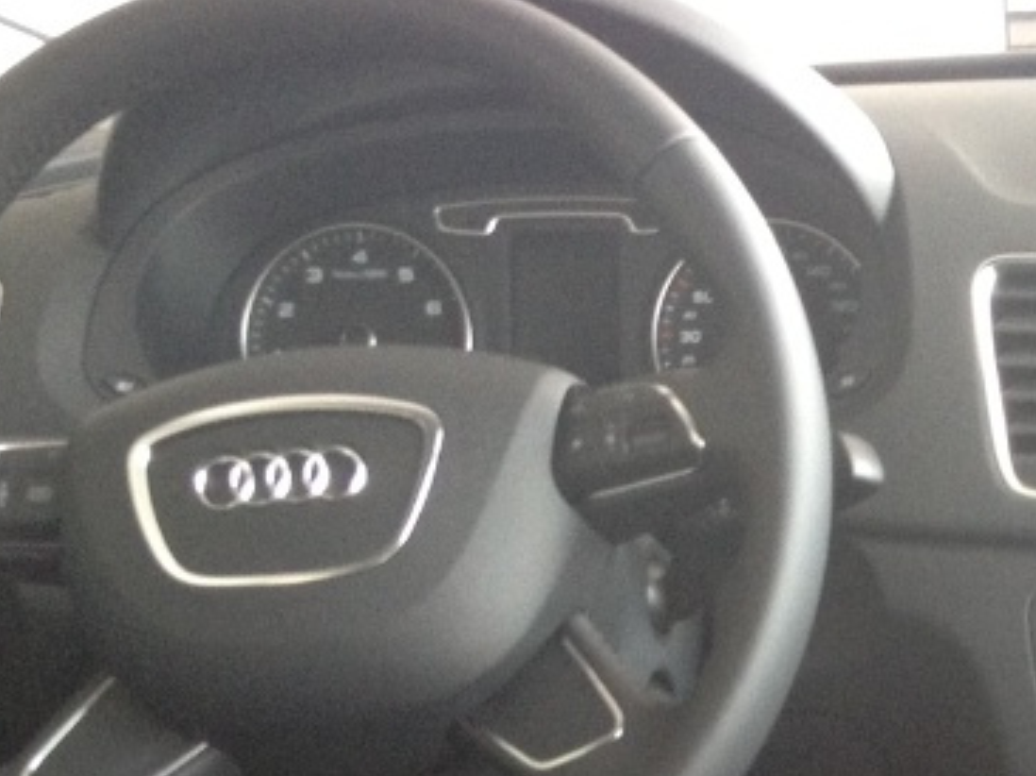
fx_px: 2931
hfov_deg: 18.9
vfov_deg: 14.3
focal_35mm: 98
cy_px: 1062
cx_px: 1248
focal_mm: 4.28
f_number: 2.4
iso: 160
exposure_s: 1/20
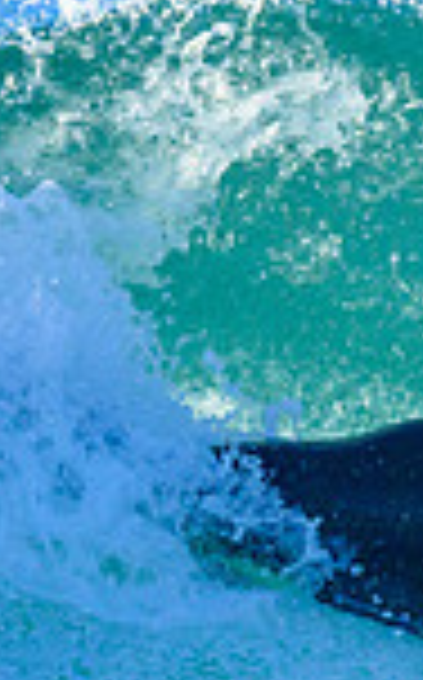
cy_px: 344
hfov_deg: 0.3
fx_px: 78135
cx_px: 1138
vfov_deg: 0.5
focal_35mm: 4224
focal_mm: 800
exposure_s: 1/2000
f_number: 6.3
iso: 900
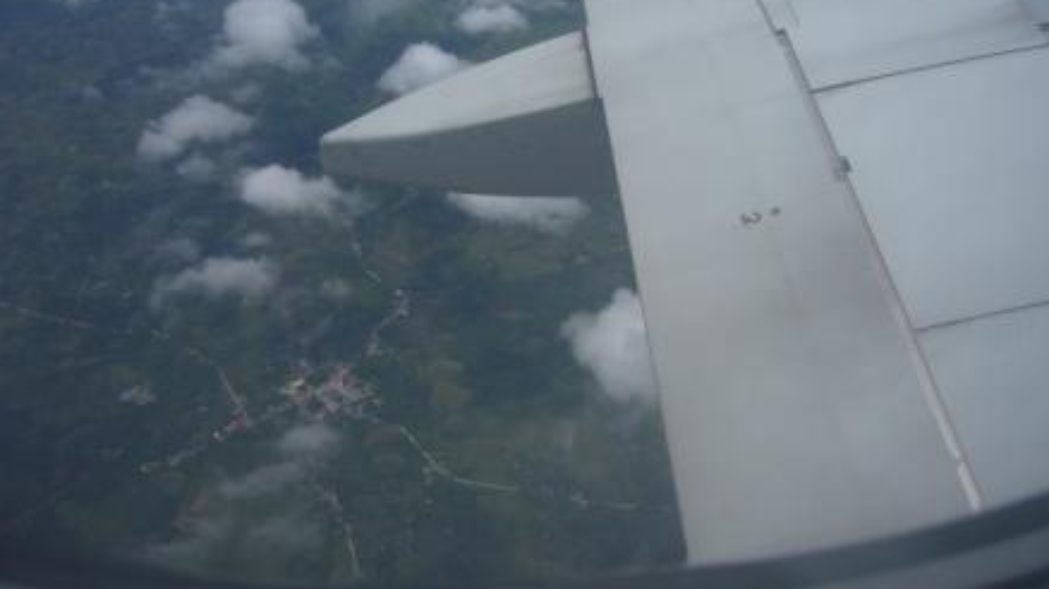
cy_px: 194
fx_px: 1084
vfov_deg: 30.2
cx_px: 515
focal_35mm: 39
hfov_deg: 51.6
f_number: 5.6
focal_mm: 5.8
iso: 100
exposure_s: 1/800
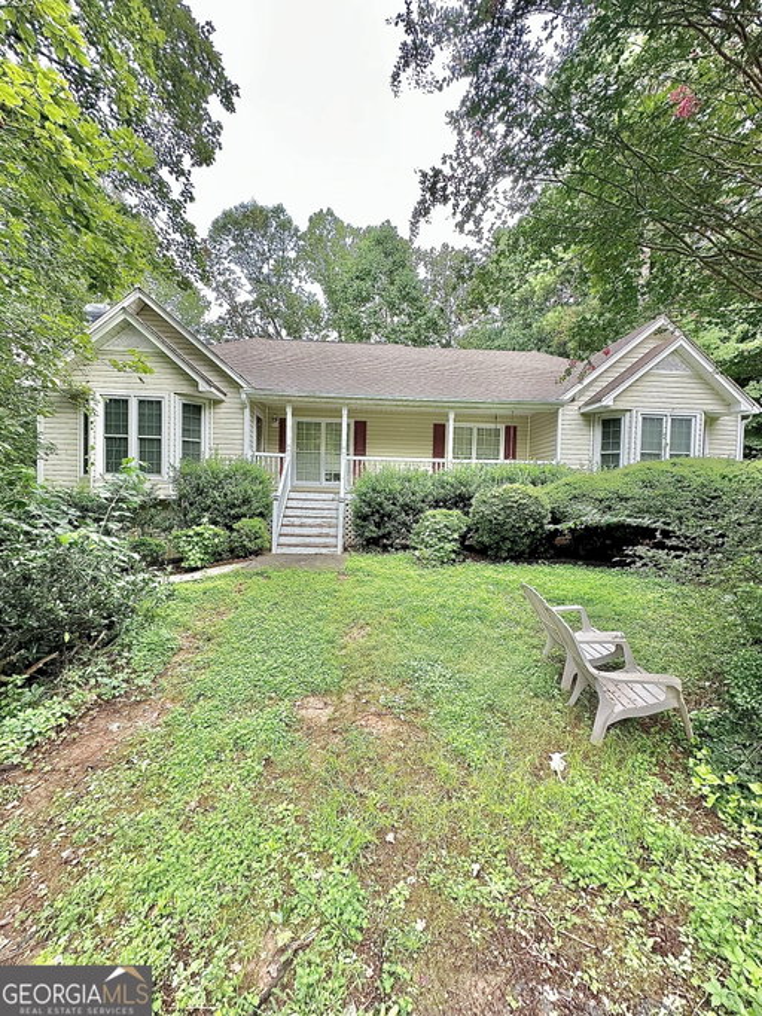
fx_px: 411
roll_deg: -3.0
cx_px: 381
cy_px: 508
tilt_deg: +0.4
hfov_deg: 85.7
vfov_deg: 102.1
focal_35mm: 14
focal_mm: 2.22
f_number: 2.2
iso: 100
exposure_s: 1/99
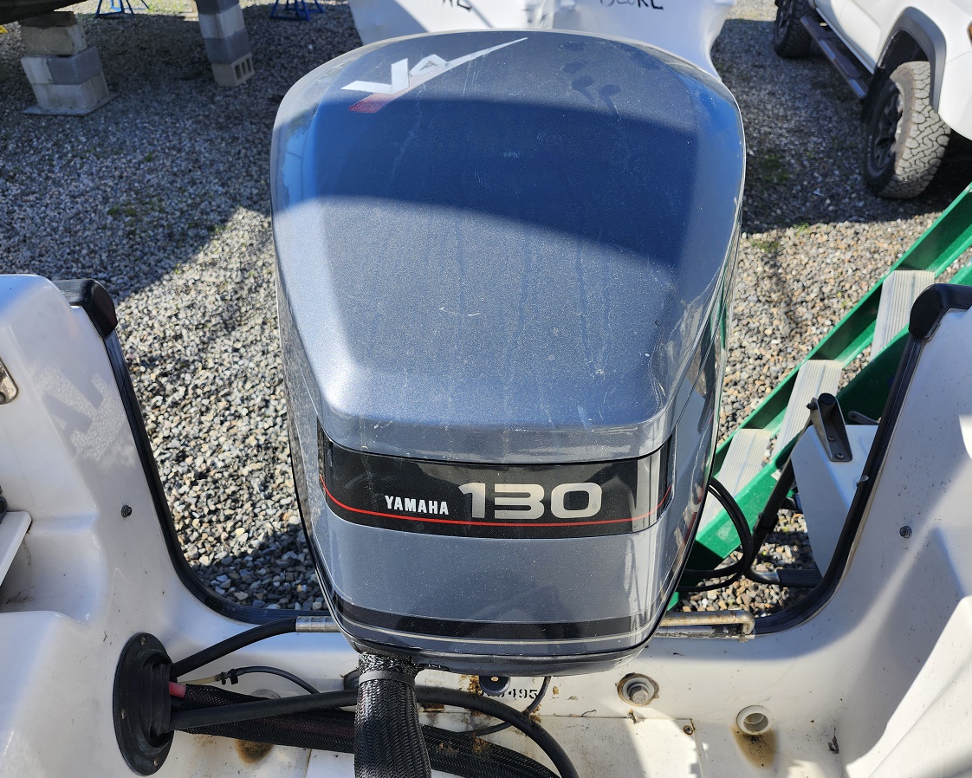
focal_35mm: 24
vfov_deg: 58.8
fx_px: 691
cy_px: 389
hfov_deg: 70.3
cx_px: 496
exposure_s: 1/1126
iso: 25
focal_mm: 5.54
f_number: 1.8
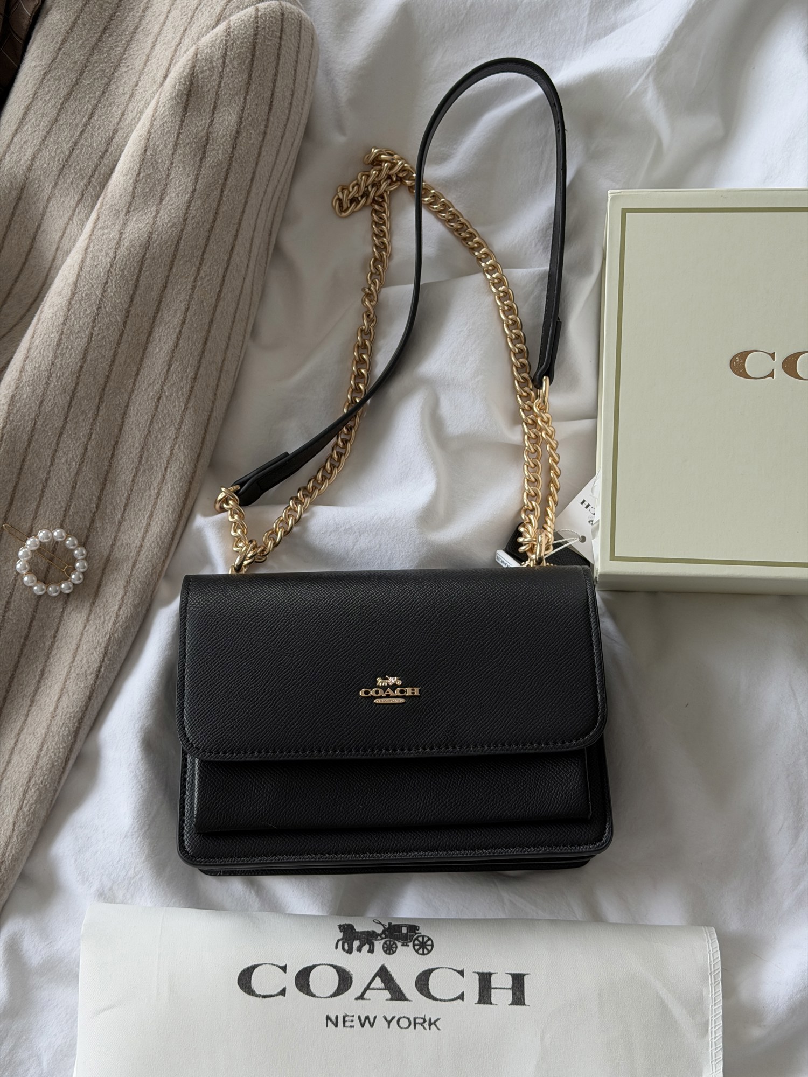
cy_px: 538
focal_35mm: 48
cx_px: 404
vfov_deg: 39.7
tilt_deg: -79.7
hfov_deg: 30.3
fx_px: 1494
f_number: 1.78
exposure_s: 1/121
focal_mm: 6.76
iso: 64
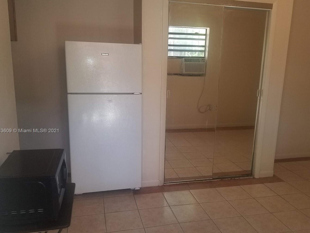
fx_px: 278
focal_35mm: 31
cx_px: 170
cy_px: 131
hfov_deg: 58.2
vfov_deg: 45.3
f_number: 1.7
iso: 100
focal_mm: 4.25
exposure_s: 1/60
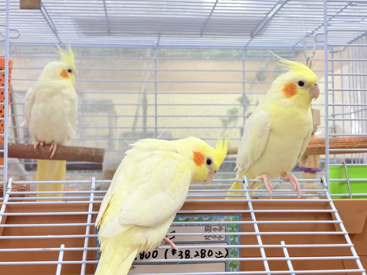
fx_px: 551
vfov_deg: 28.0
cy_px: 138
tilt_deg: +4.4
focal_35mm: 52
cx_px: 184
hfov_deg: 36.8
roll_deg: +0.7
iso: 40
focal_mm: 5.96
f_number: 1.6
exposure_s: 1/121
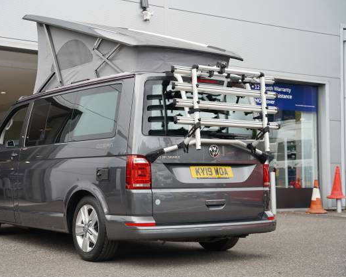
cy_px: 141
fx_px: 625
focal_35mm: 61
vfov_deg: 24.9
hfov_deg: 30.8
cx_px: 136
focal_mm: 53.1
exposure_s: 1/160
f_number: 4
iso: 160
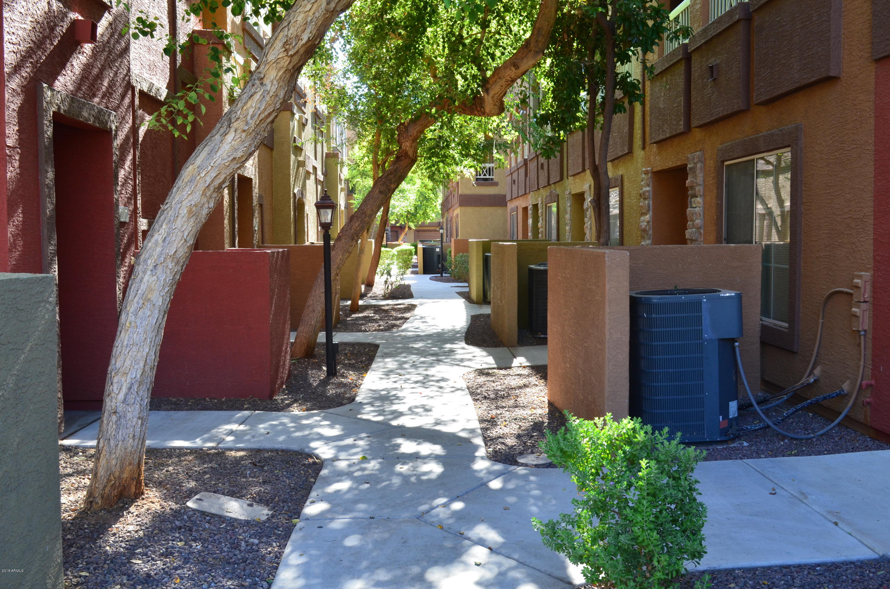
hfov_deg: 49.6
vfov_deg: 34.1
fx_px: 962
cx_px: 445
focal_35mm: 39
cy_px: 294
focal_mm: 26
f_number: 9
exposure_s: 1/40
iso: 400
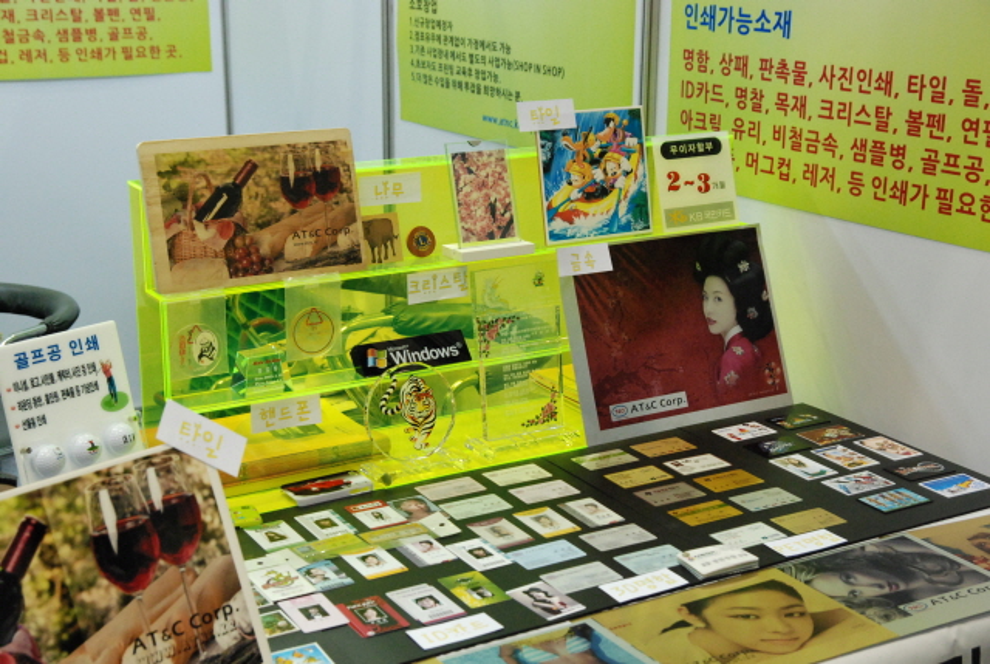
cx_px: 495
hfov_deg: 36.8
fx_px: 1487
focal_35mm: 54
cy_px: 332
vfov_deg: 25.2
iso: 1600
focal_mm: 36
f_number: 4.5
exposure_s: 1/60
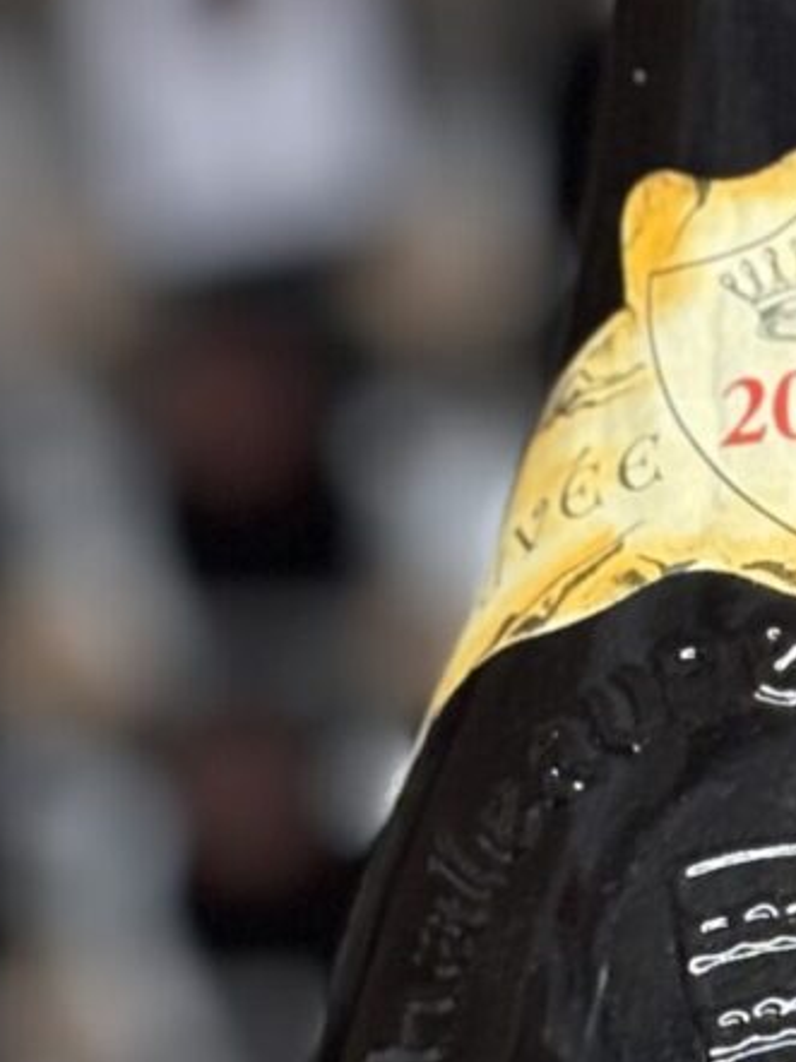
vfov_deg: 8.1
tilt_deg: +4.7
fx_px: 7396
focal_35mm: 241
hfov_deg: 6.1
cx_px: 770
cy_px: 1254
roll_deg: +0.6
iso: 160
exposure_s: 1/50
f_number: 1.6
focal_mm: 5.96
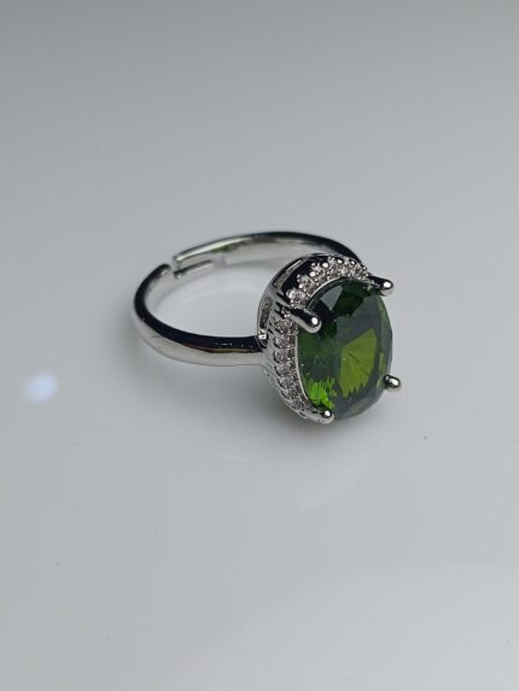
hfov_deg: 34.4
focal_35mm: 42
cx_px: 260
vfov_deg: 44.8
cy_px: 346
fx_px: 839
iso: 50
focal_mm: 3.98
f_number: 1.8
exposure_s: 1/527
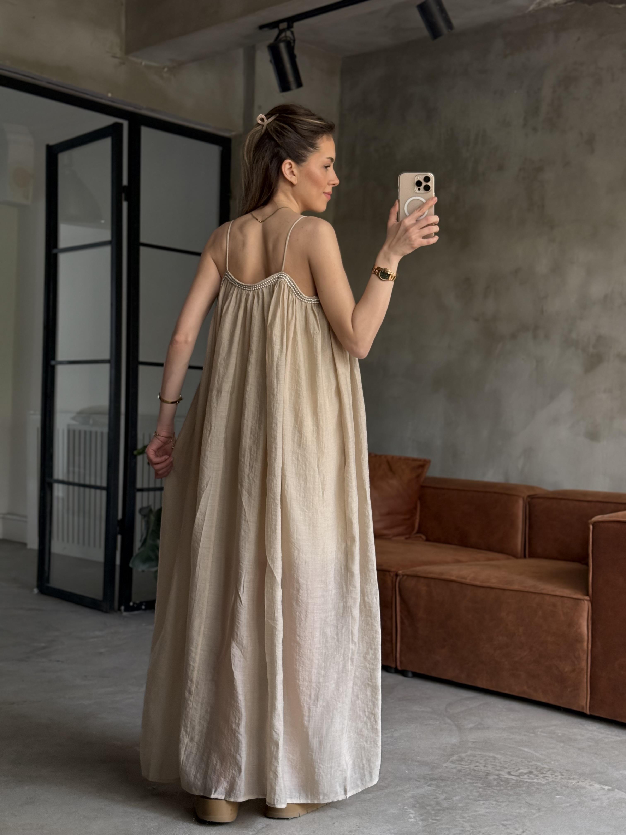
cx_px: 313
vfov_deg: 39.7
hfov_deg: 30.3
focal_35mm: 48
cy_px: 418
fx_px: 1157
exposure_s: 1/124
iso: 125
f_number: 1.78
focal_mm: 6.76
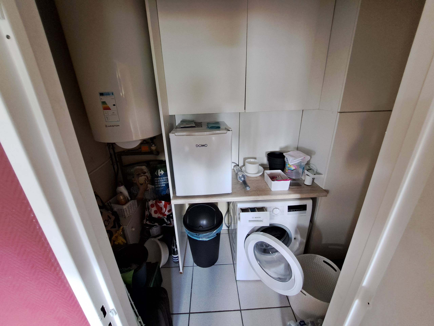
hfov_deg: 106.2
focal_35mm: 13
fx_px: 163
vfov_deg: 89.9
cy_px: 163
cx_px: 217
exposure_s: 1/25
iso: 250
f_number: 2.2
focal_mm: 1.74
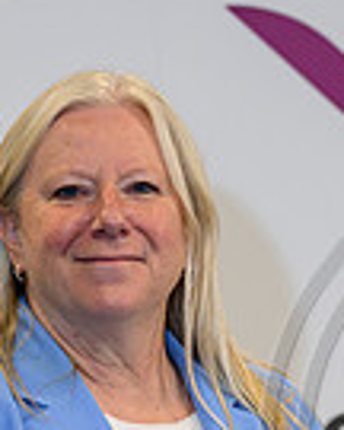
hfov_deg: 3.2
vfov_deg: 4.0
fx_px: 6109
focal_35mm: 480
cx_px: 604
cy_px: 465
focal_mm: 105
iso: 800
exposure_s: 1/125
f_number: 4
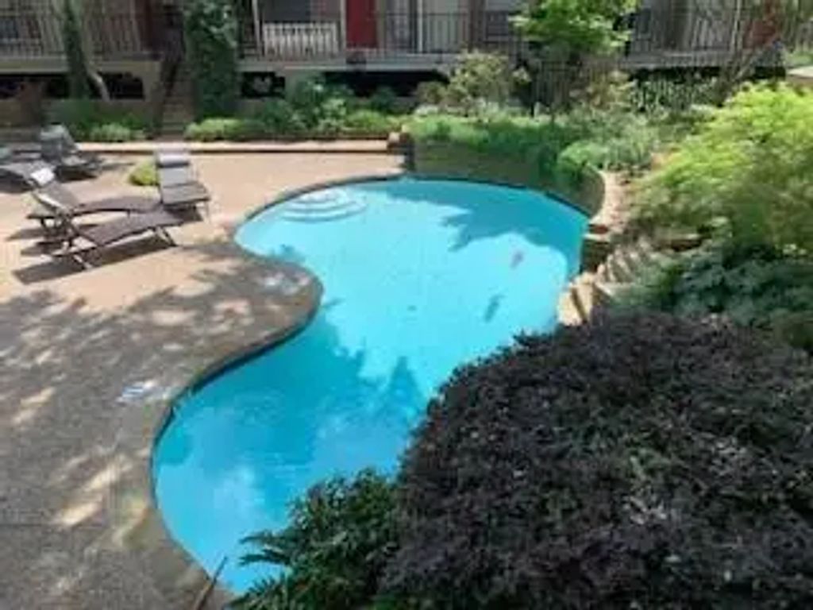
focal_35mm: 26
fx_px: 611
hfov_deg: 67.3
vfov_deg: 53.1
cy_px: 305
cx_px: 406
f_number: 1.8
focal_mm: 4.25
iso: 25
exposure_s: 1/1387
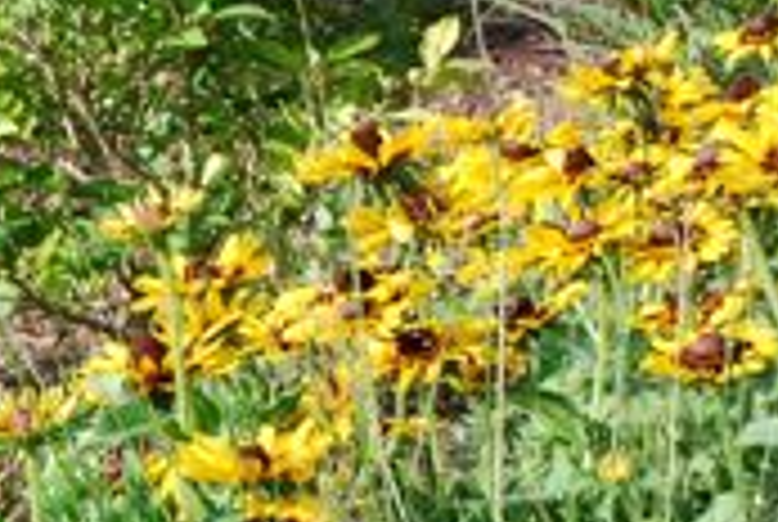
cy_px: 558
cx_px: -787
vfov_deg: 4.1
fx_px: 7187
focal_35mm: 332
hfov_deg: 6.0
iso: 200
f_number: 9
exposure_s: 1/160
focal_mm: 50
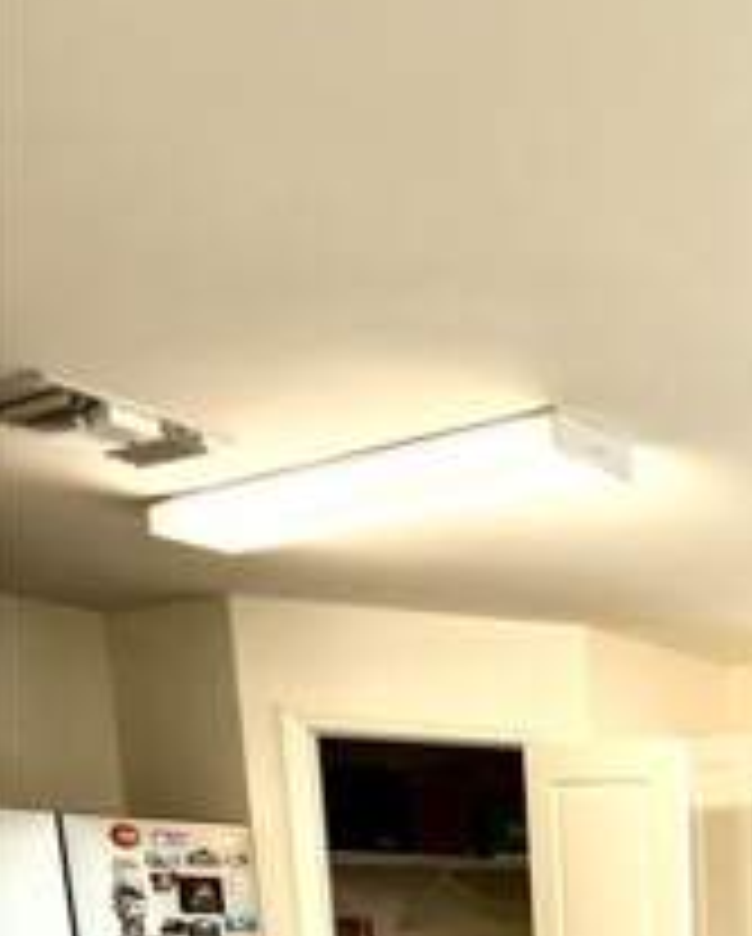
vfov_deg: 35.0
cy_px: 1116
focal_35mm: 42
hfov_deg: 27.3
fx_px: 1166
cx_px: 1072
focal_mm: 2.22
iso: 40
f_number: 2.2
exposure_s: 1/60
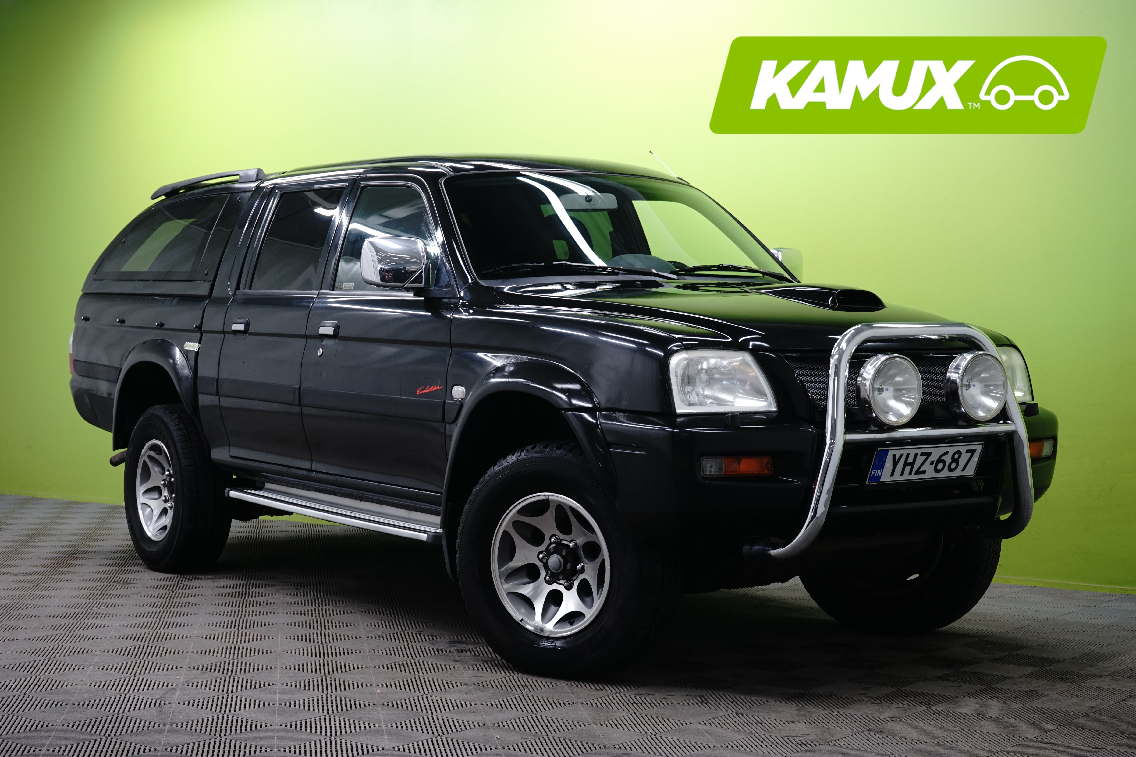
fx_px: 1862
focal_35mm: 59
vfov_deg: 23.0
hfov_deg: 33.9
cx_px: 568
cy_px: 378
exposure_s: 1/6
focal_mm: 59
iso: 500
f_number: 8
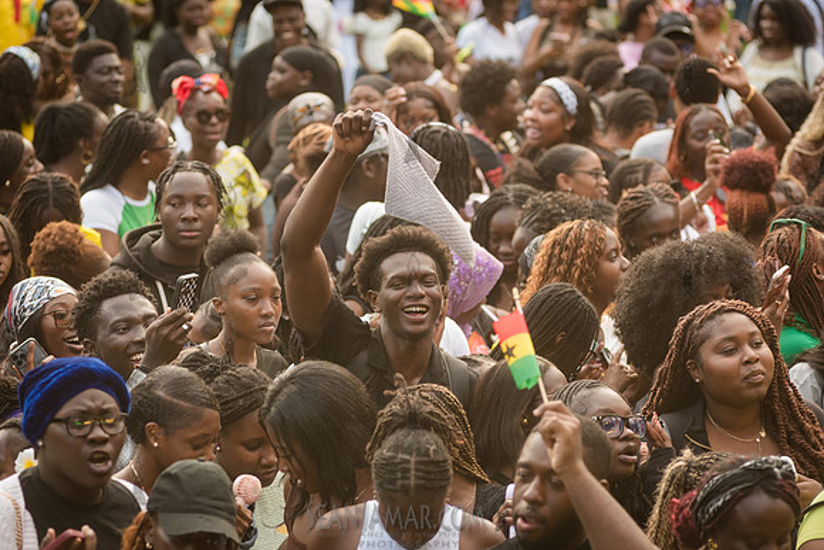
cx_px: 402
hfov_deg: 12.5
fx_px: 3758
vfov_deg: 8.4
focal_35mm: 164
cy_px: 276
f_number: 4
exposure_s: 1/640
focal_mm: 145
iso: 1000
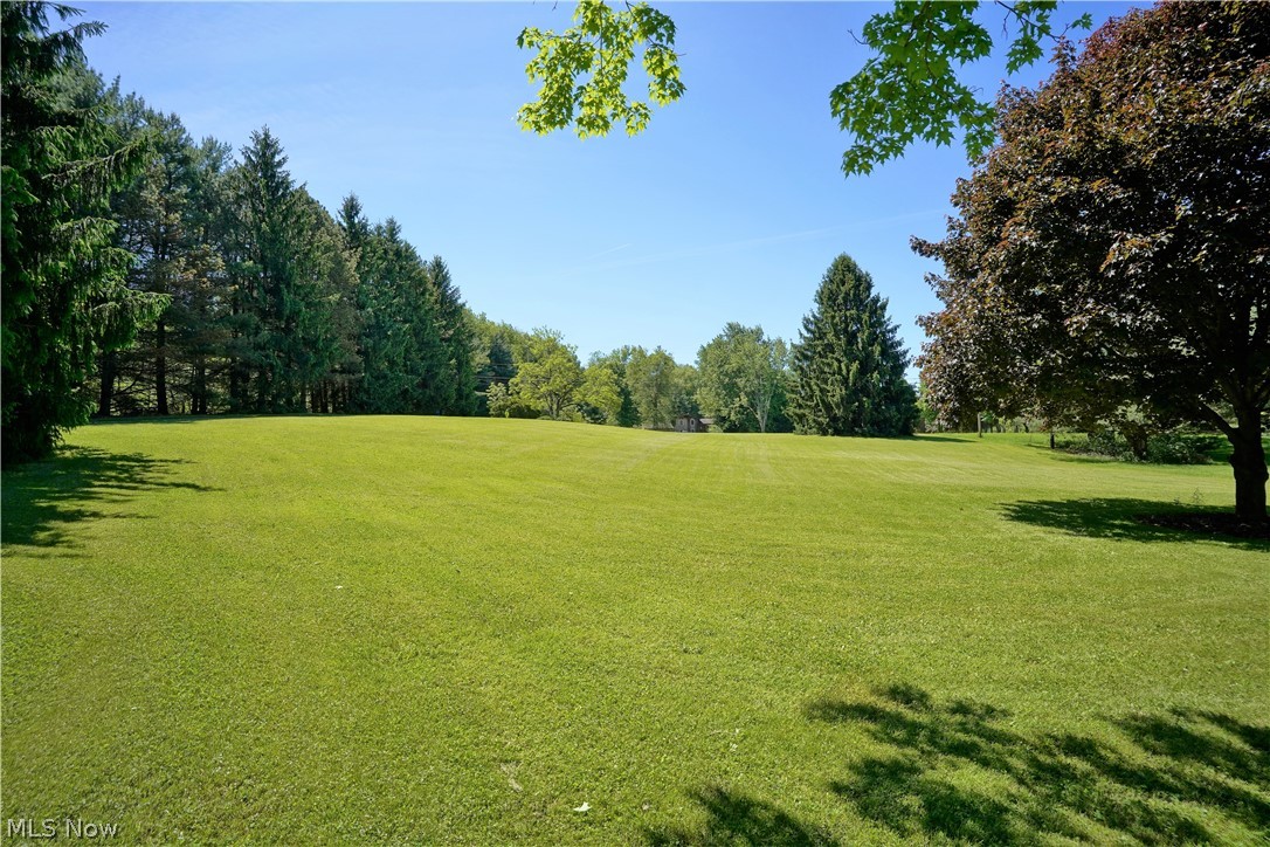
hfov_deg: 90.0
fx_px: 635
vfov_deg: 67.4
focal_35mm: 18
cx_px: 635
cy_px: 424
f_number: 8
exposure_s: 1/800
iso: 500
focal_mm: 18
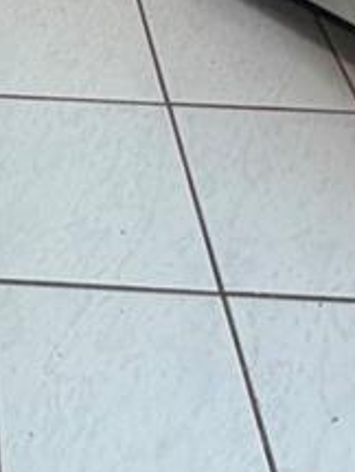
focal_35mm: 78
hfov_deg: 17.5
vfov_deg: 16.7
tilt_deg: -11.4
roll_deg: -0.3
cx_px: -138
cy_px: -536
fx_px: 1063
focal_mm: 2.22
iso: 200
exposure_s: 1/120
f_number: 2.2
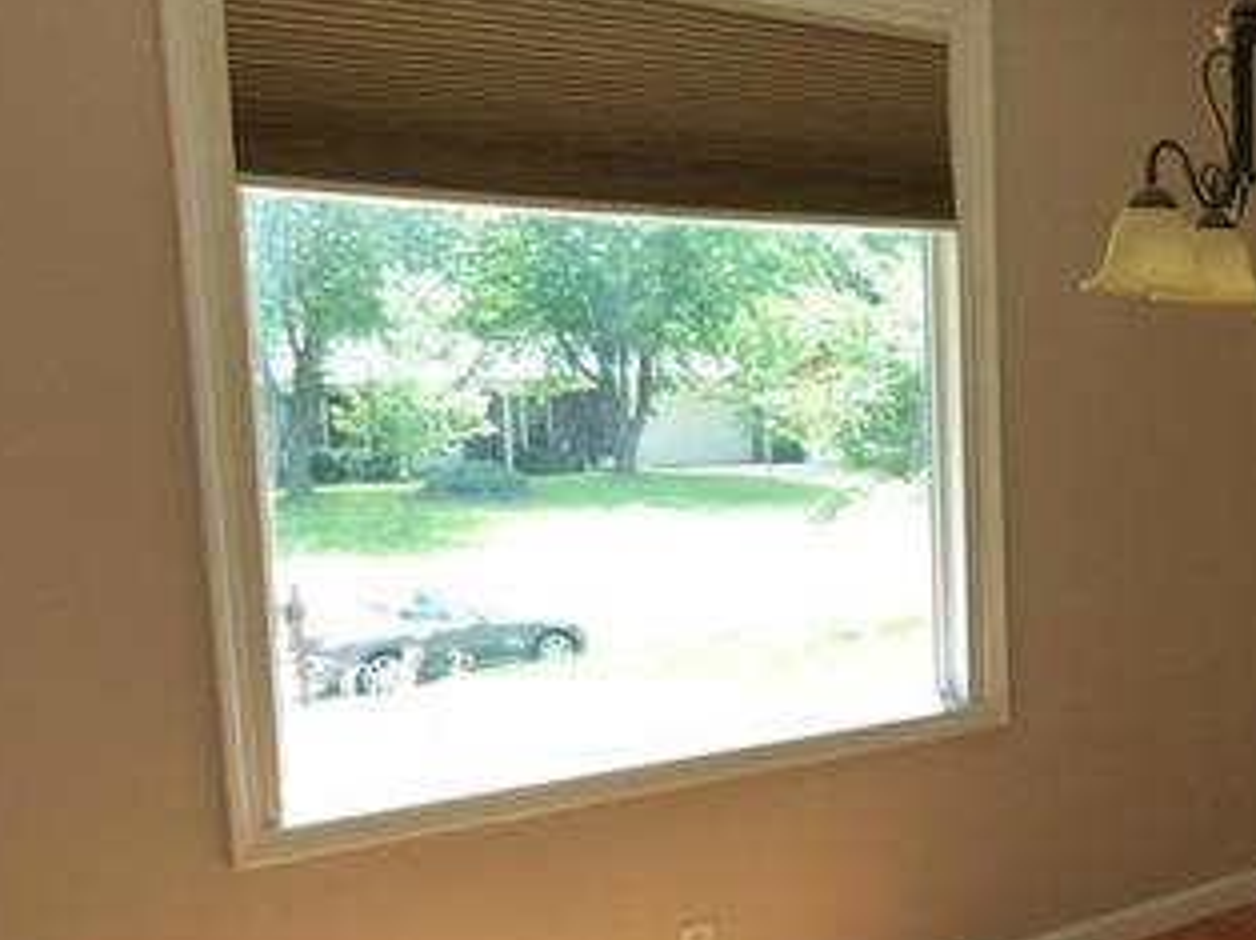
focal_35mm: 51
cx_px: 1124
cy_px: 680
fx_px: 1849
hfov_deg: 35.4
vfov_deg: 28.2
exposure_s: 1/80
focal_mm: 4.5
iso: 160
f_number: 2.8
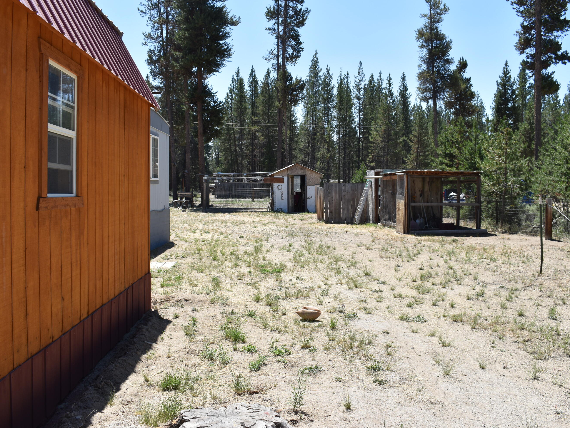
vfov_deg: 43.0
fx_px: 543
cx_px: 304
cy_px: 214
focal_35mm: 33
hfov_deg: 55.3
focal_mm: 20
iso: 100
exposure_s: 1/250
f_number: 8
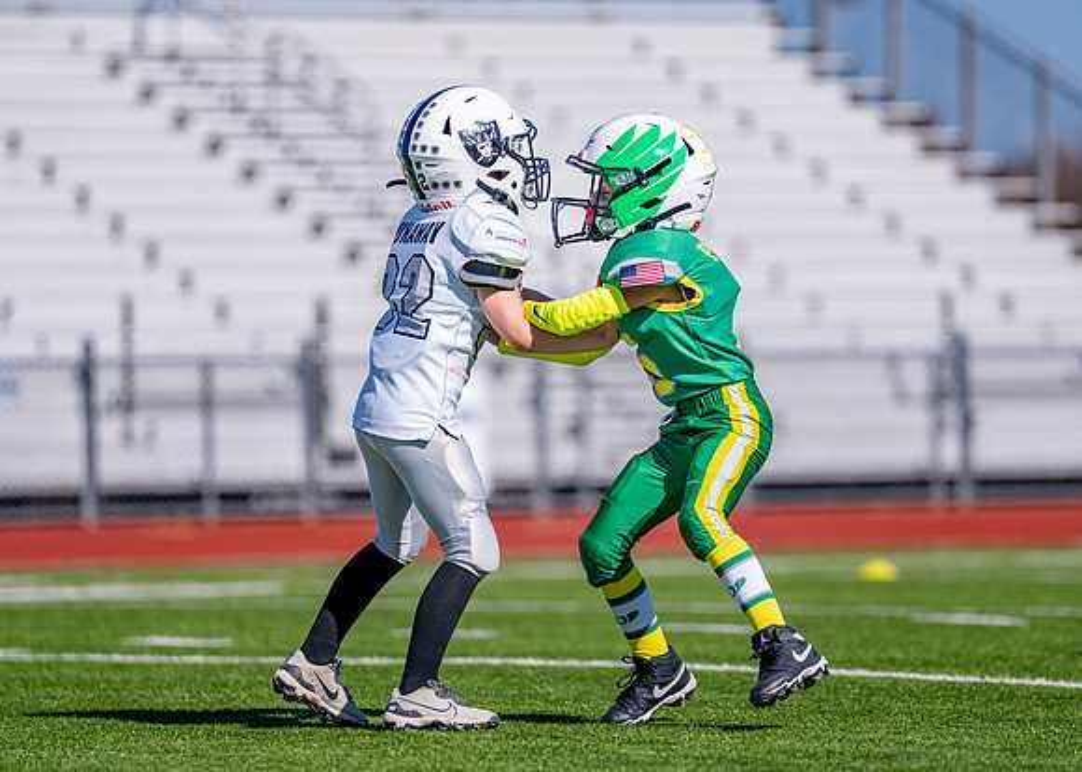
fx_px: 9333
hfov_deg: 6.6
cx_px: 619
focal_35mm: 304
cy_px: 421
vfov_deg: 4.7
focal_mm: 200
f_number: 2.8
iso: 160
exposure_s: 1/4000
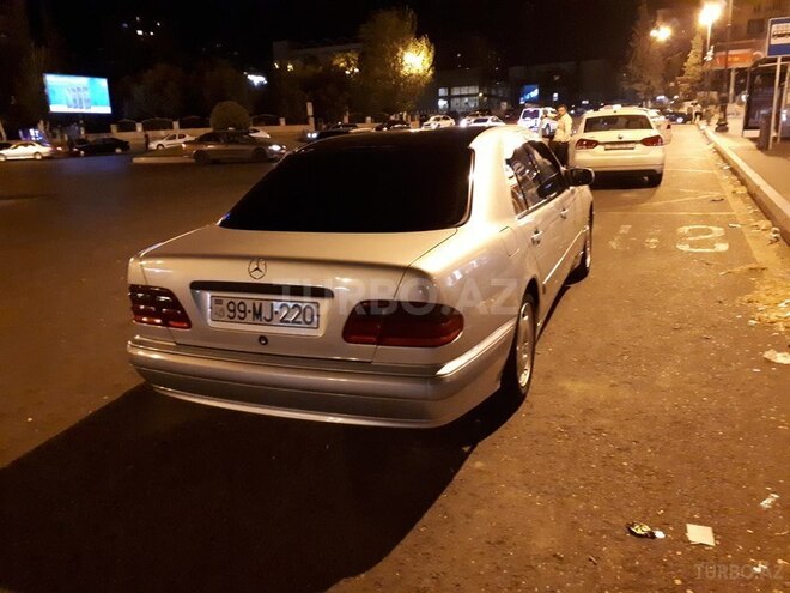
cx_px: 395
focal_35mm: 27
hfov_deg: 65.3
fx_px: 616
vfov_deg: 51.4
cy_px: 296
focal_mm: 3.6
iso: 1000
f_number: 1.9
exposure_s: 1/17
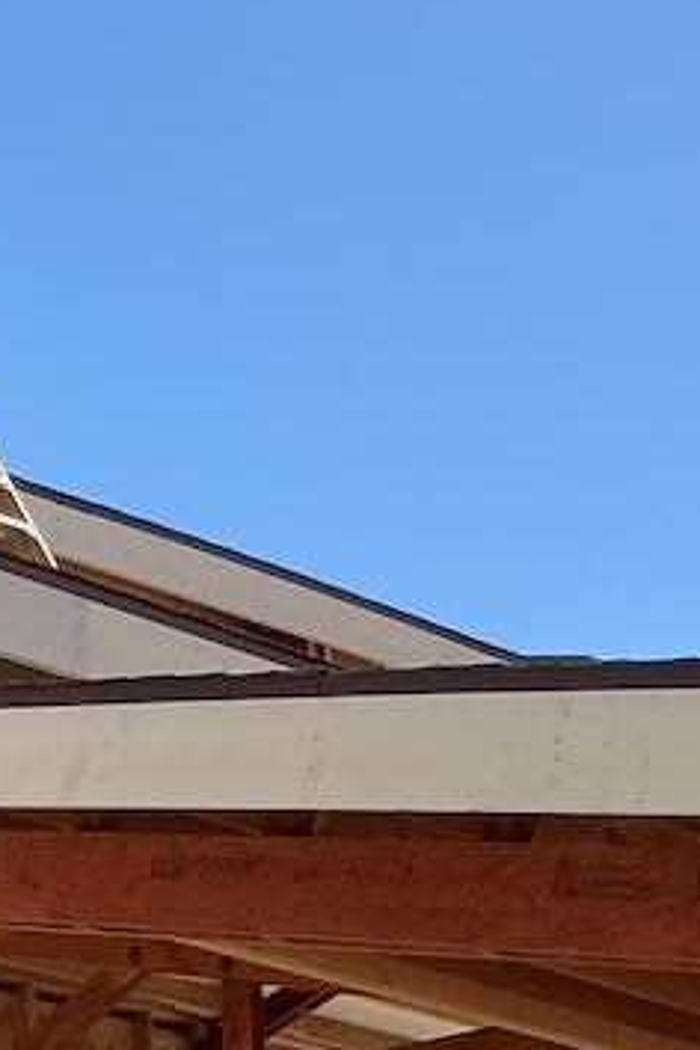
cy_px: 1185
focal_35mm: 103
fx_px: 3004
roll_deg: -3.0
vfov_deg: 19.0
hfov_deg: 11.4
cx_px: -902
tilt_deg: +13.4
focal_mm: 3
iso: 25
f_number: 1.8
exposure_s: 1/1490
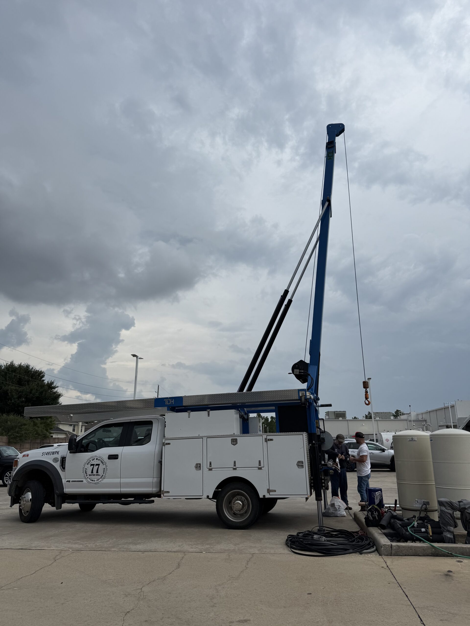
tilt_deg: +17.5
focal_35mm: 24
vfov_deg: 71.6
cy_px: 313
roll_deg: -0.3
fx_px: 434
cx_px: 235
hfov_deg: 56.8
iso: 80
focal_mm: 6.76
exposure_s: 1/7353
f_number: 1.78
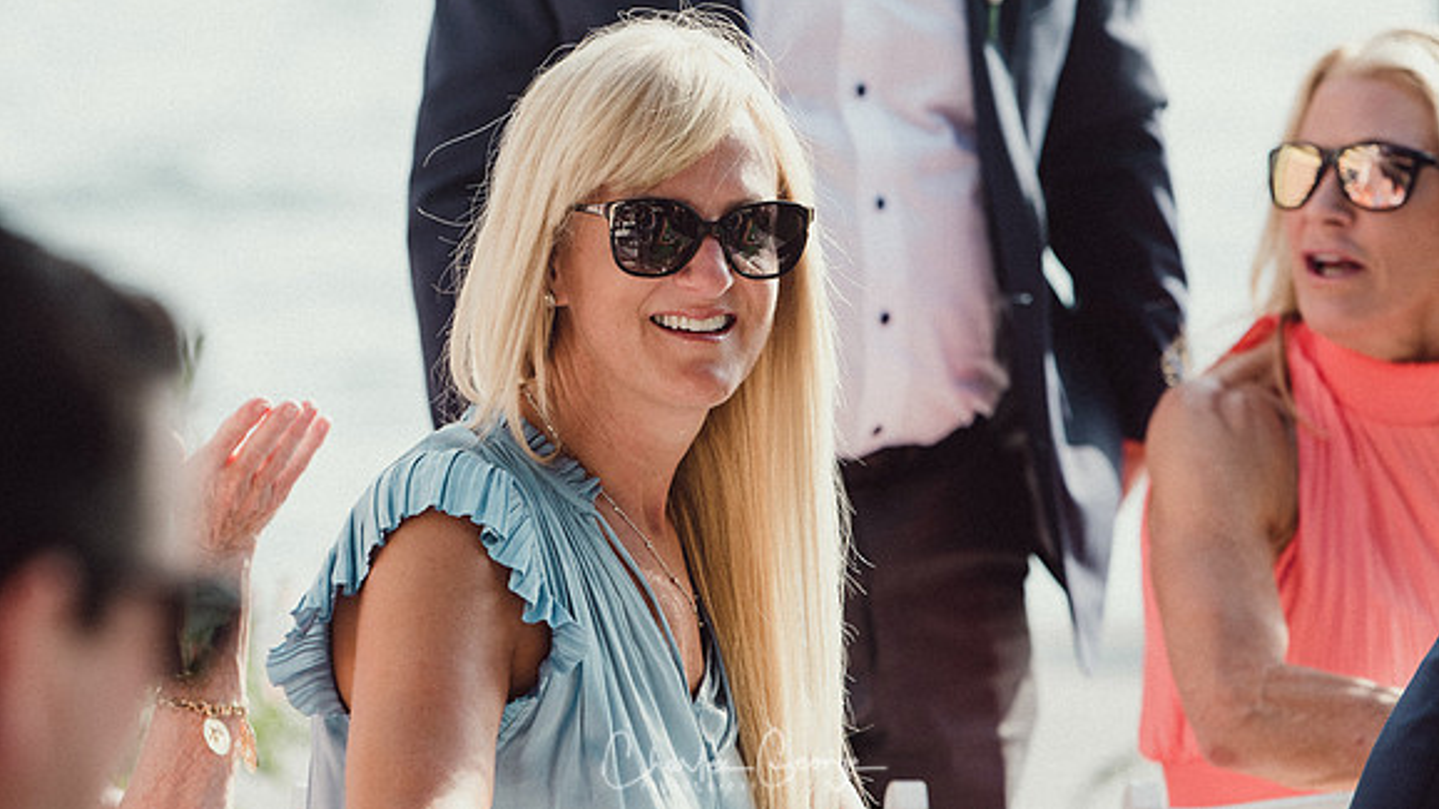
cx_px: 720
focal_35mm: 276
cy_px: 332
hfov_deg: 7.8
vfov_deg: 4.4
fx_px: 10530
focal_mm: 175
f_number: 4
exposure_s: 1/800
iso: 200
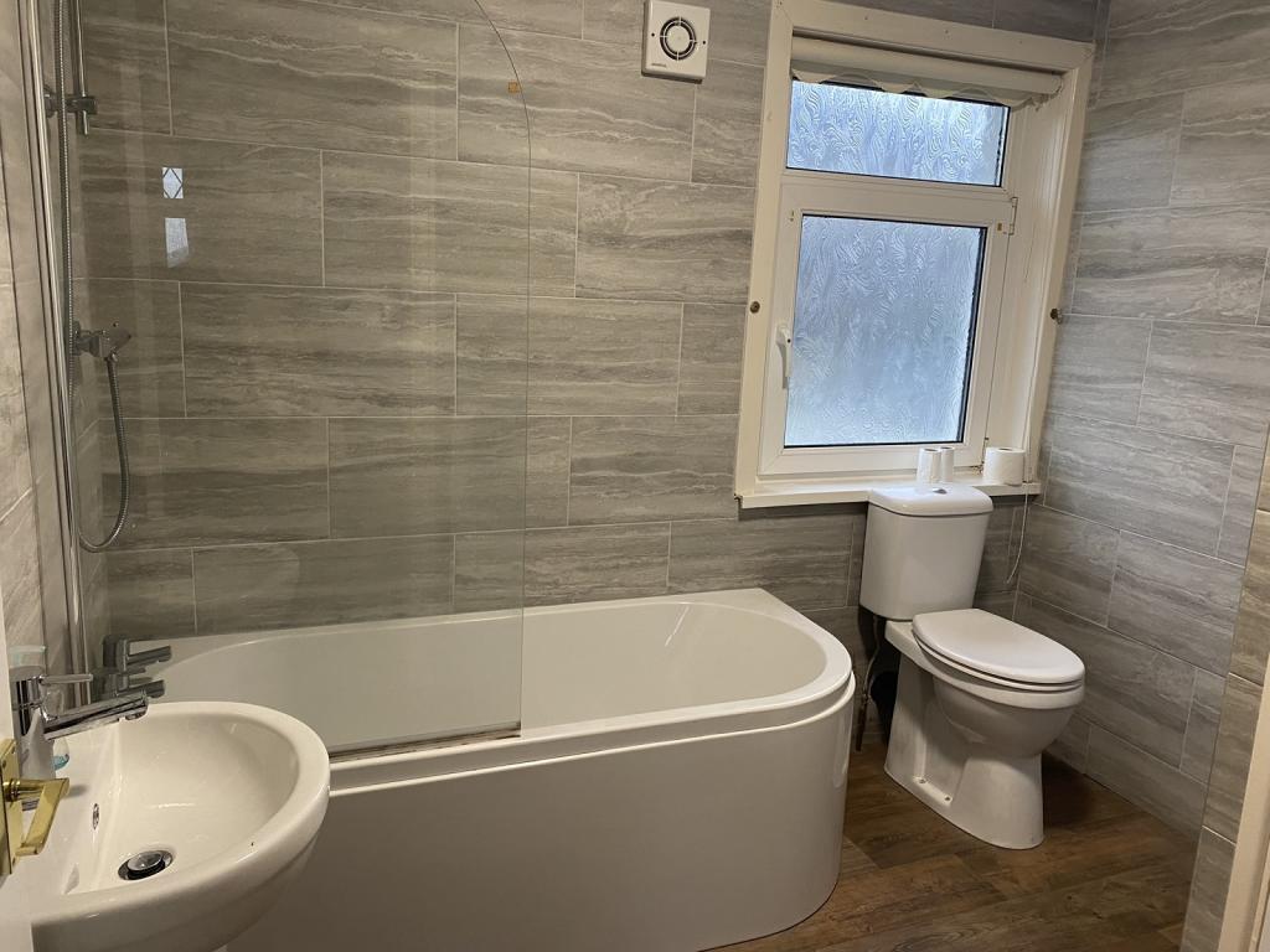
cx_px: 635
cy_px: 476
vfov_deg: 53.1
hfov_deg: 67.3
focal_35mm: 26
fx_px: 954
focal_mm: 4.25
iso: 160
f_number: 1.8
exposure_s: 1/60
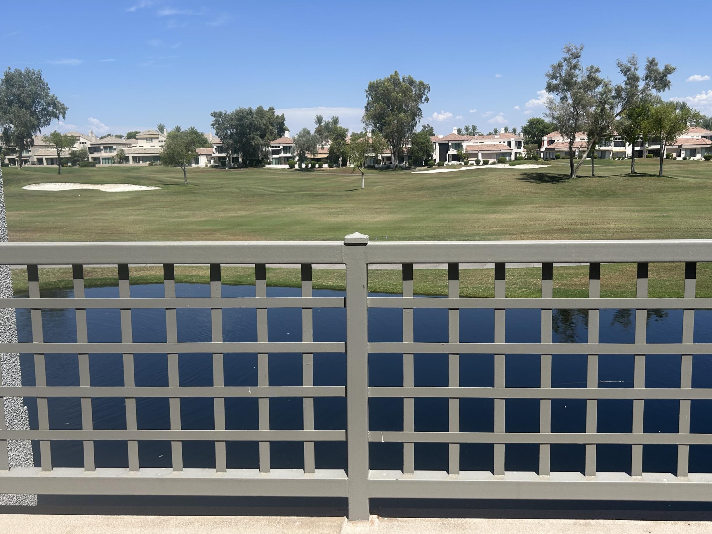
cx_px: 387
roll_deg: +1.8
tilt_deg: -7.3
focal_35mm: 32
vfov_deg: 44.1
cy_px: 243
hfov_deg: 56.7
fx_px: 658
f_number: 1.5
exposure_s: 1/5076
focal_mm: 5.7
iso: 50
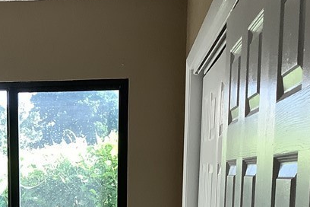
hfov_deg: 24.3
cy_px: 295
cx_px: 28
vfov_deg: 15.7
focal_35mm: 81
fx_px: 697
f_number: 2.4
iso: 64
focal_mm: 3.3
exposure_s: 1/100
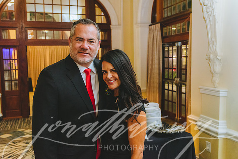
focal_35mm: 35
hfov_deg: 54.4
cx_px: 119
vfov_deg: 37.9
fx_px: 231
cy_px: 80
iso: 3200
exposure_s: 1/125
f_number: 4
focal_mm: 35
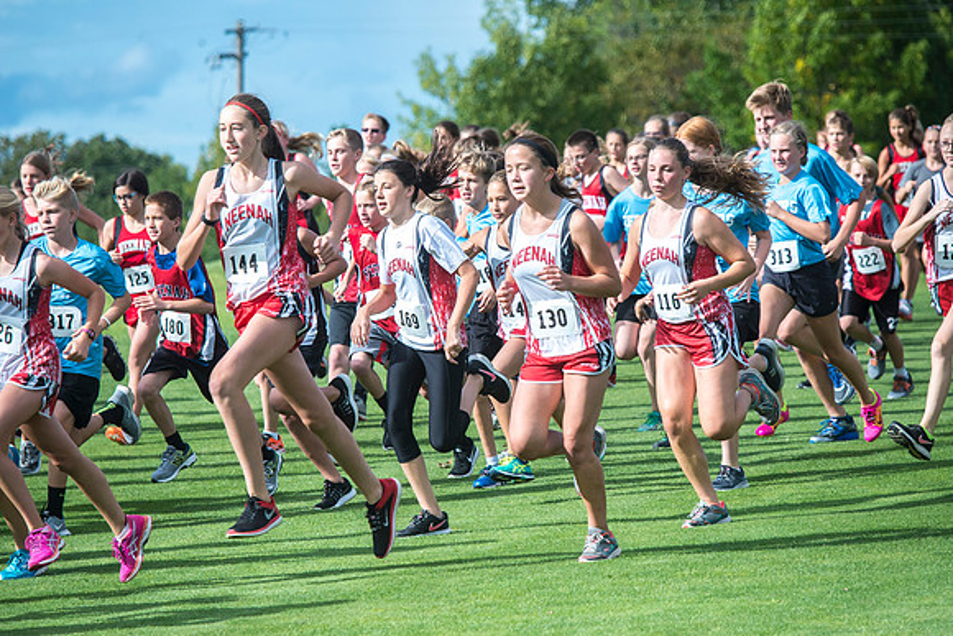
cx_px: 476
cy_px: 318
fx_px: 6355
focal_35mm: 240
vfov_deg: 5.7
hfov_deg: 8.6
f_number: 8
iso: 1000
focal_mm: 240
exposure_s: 1/3200
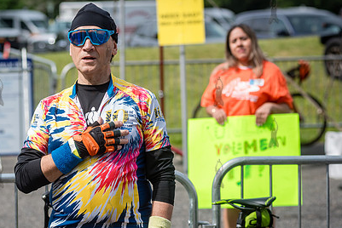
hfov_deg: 12.7
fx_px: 1540
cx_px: 108
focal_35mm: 162
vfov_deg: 8.5
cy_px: 132
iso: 250
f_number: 4.5
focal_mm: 112
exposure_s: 1/1250
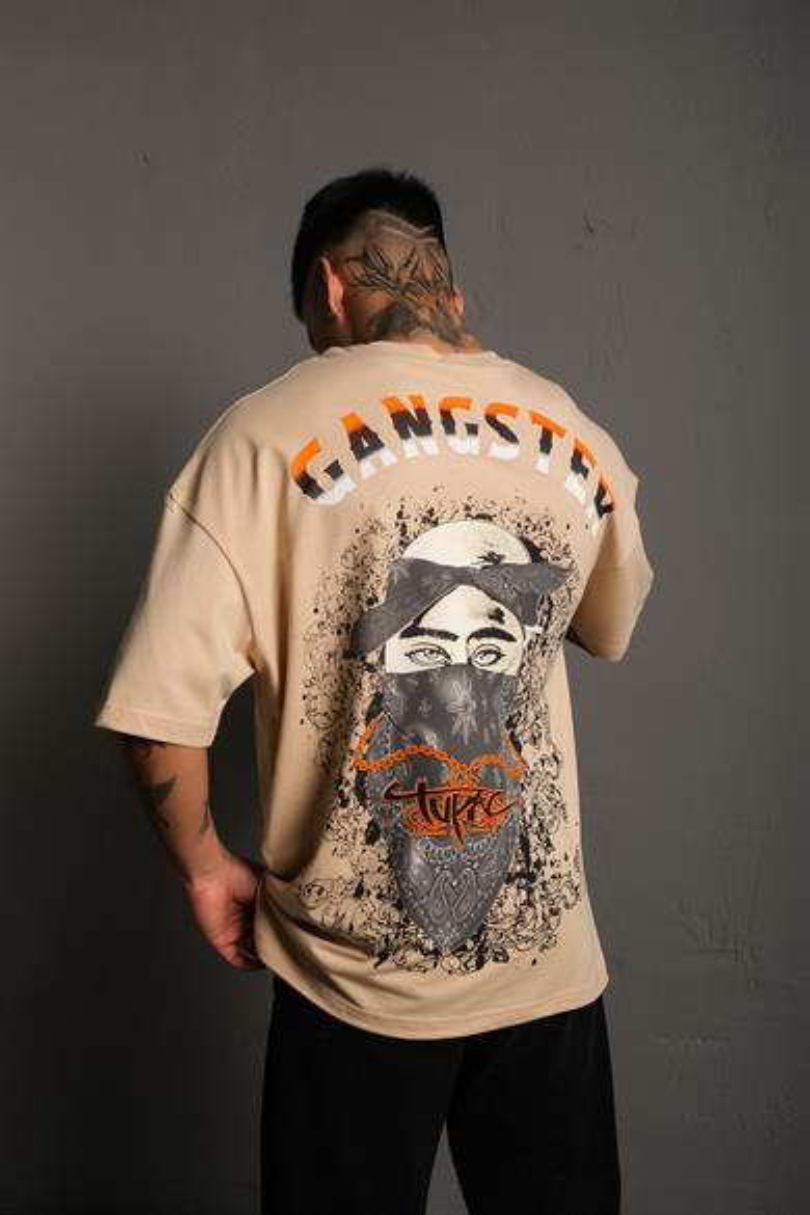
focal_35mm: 35
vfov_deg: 54.4
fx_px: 1181
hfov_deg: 37.9
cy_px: 608
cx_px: 405
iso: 160
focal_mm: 23.3
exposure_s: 1/160
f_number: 5
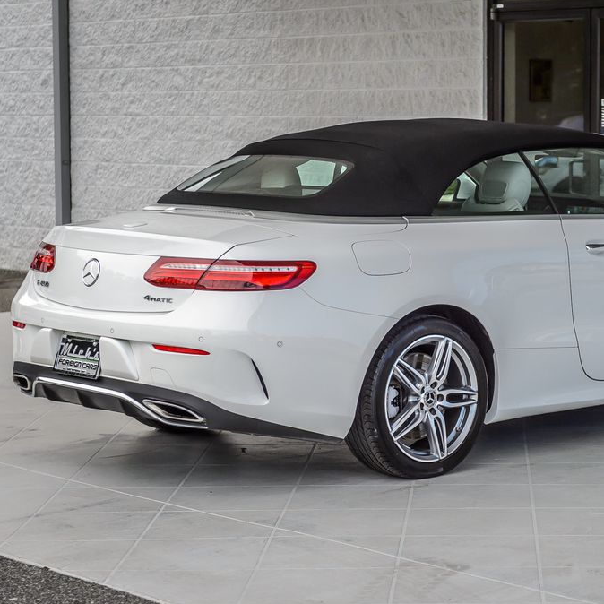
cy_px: 302
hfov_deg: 16.6
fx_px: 2053
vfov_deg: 16.7
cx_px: 462
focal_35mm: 104
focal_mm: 70
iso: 400
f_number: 4
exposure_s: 1/6400
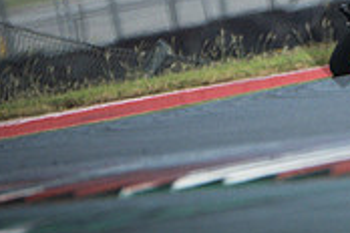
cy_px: -105
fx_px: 19472
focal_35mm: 2003
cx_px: 495
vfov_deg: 0.7
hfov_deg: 1.0
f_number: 5.6
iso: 2500
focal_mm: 400
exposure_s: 1/2500
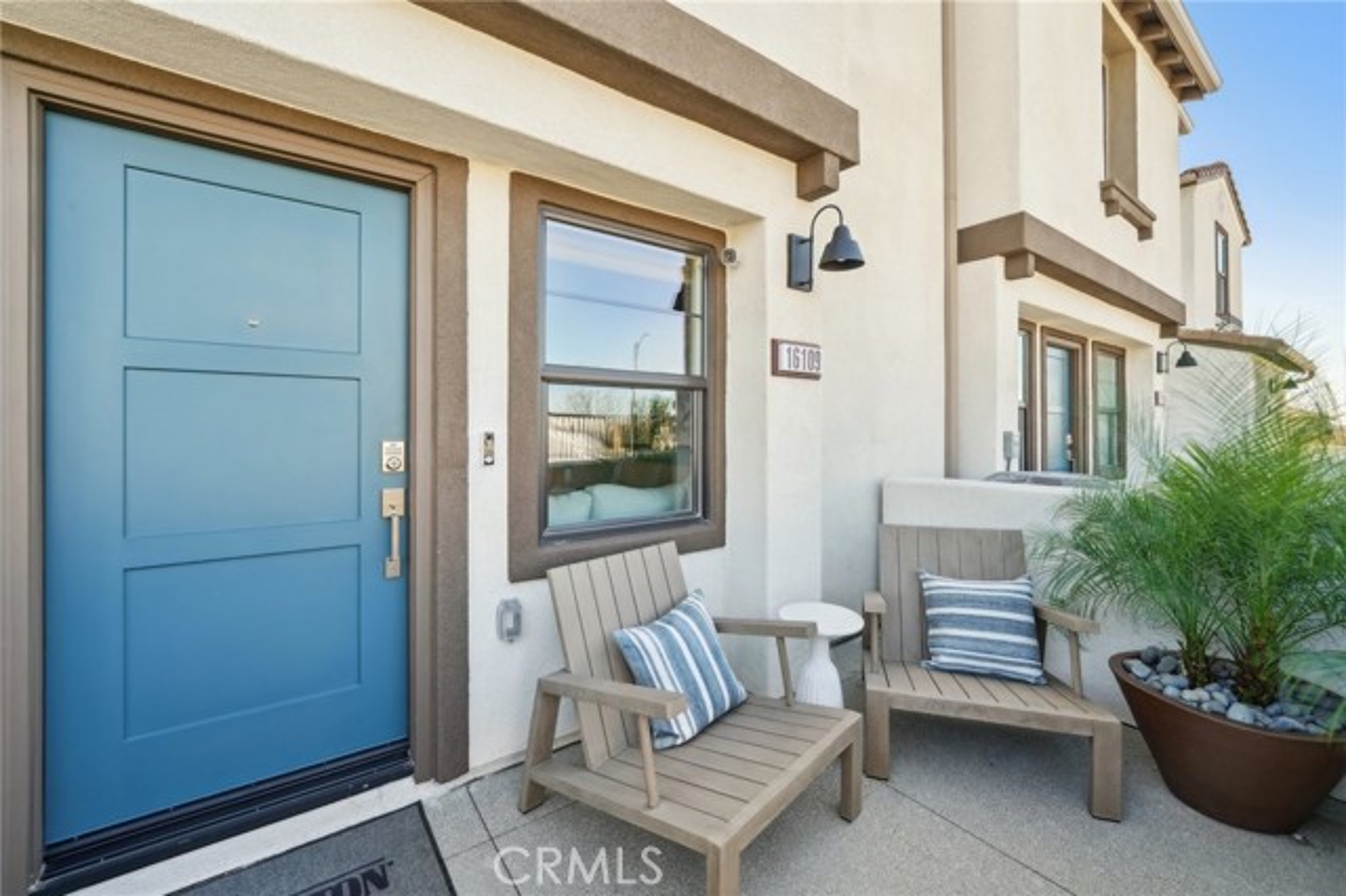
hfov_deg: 104.3
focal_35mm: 14
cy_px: 448
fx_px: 523
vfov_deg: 81.1
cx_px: 673
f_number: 9
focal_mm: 14
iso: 100
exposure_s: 1/30
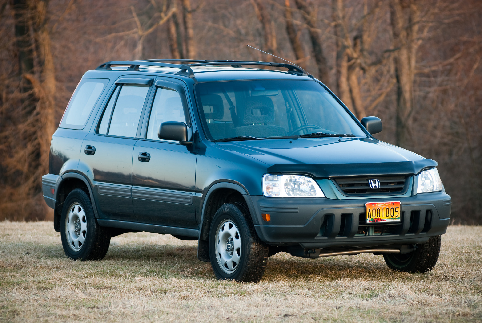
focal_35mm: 188
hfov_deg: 11.0
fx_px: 2513
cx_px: 241
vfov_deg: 7.3
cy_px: 162
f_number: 3.5
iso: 100
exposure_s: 1/50
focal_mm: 125
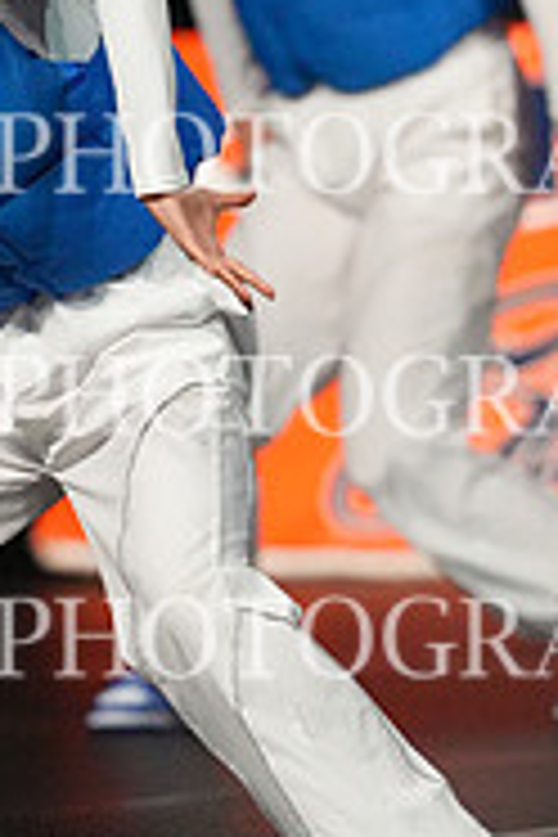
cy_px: 274
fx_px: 21691
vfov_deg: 2.2
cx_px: -38
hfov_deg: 1.5
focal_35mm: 933
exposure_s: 1/1250
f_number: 3.5
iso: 16000
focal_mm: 300
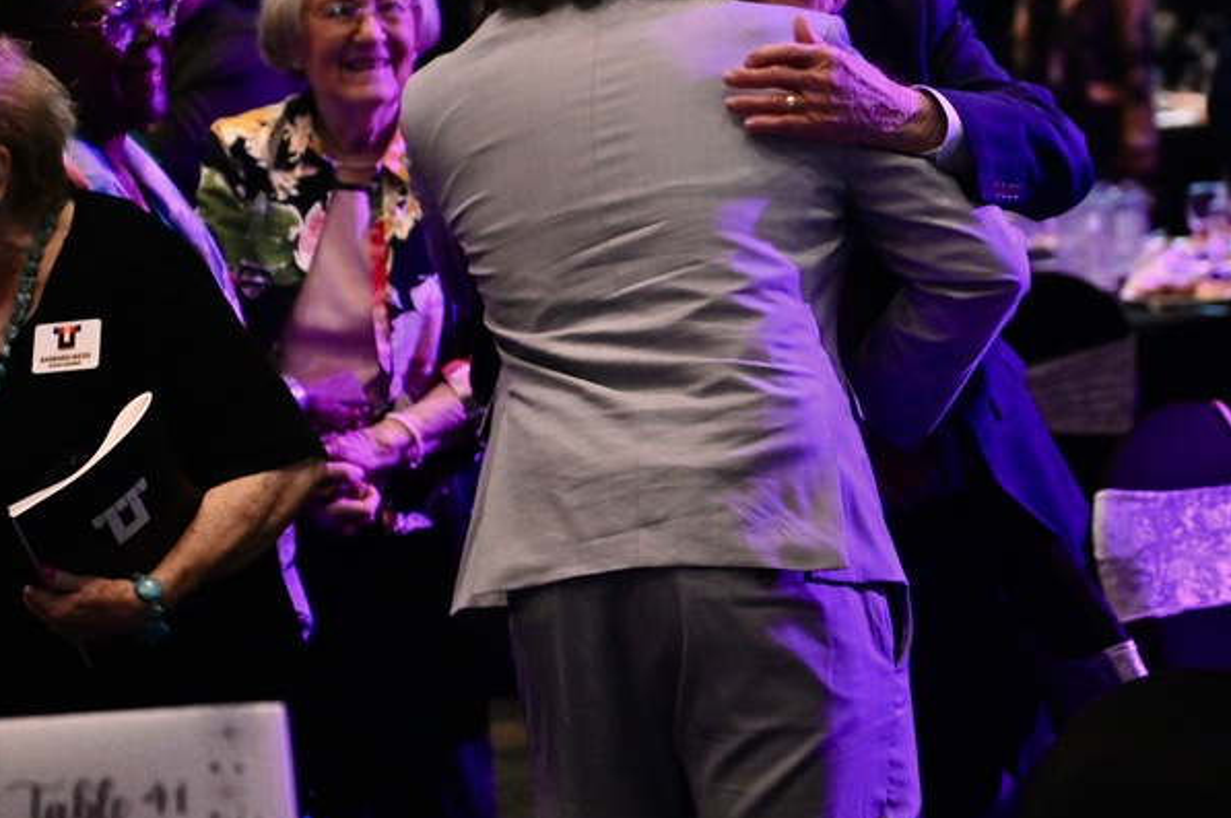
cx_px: 771
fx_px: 4100
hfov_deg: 17.1
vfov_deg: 11.4
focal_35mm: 120
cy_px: 166
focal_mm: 70
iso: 3200
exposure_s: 1/320
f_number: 2.8
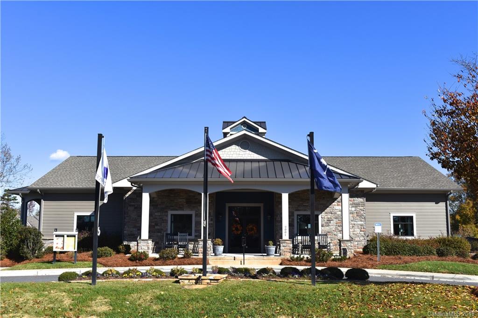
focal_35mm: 39
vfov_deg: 34.2
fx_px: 518
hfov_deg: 49.6
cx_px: 239
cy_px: 159
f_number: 8
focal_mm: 26
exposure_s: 1/500
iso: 160
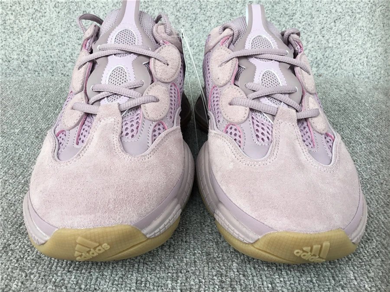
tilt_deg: -26.6
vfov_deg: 45.4
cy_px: 146
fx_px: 349
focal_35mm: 31
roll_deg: -0.8
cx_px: 195
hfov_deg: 58.4
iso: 25
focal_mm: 3.3
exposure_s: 1/165
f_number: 2.4
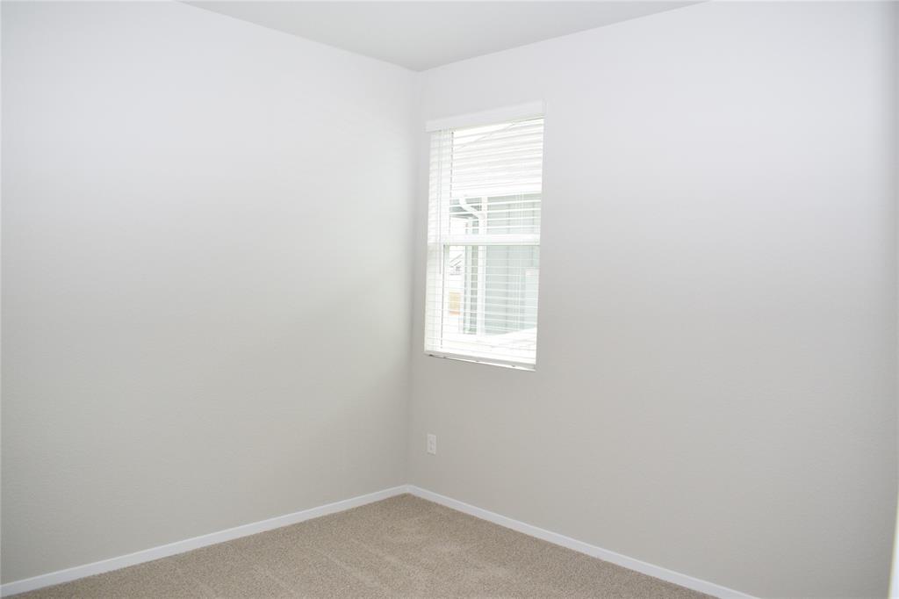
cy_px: 300
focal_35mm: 27
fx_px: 674
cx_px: 450
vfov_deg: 47.9
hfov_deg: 67.4
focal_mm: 18
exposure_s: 1/125
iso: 400
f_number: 5.6
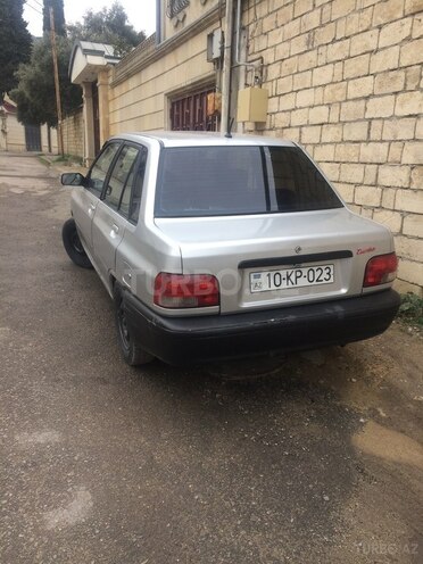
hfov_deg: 48.2
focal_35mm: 29
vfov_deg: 61.7
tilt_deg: -15.7
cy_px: 282
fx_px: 472
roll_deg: -0.3
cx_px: 212
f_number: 2.2
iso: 32
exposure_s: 1/189
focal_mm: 4.15
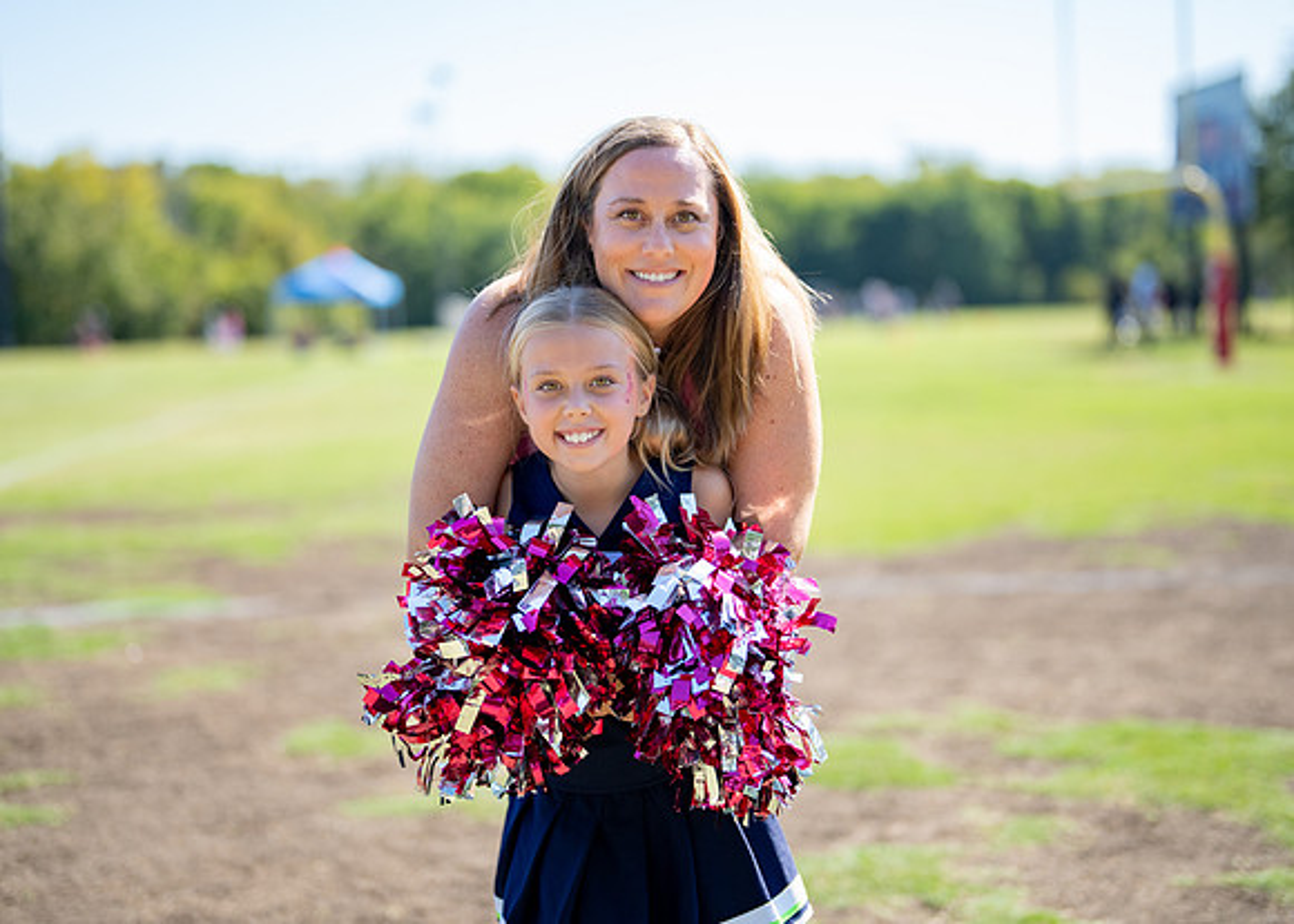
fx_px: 2180
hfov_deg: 33.1
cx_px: 627
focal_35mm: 59
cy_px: 412
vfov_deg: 23.9
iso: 250
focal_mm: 50
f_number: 1.2
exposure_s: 1/8000
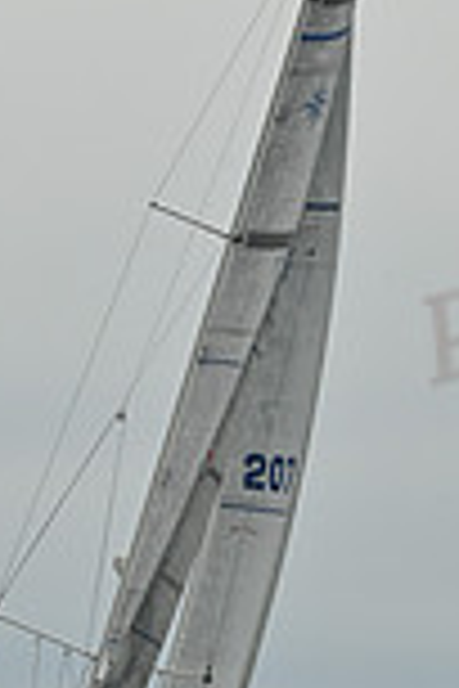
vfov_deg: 7.2
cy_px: 567
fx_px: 5450
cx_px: 191
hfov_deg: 4.8
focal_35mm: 285
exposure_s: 1/1000
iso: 320
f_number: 14
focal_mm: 75
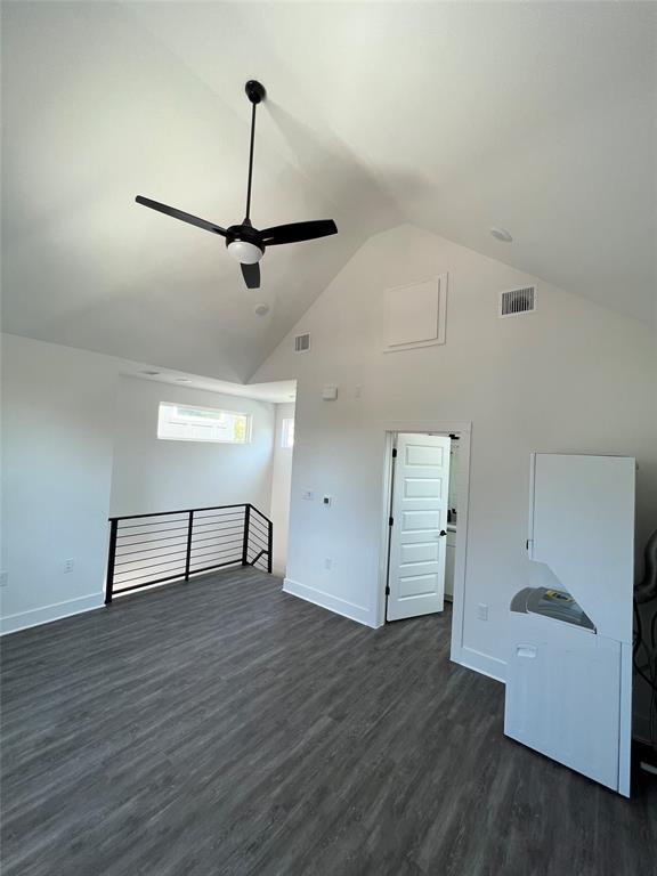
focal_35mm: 13
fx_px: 329
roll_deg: -2.5
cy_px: 438
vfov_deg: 106.2
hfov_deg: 89.9
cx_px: 328
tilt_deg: +1.3
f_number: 1.8
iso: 80
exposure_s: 1/120
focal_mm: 1.57
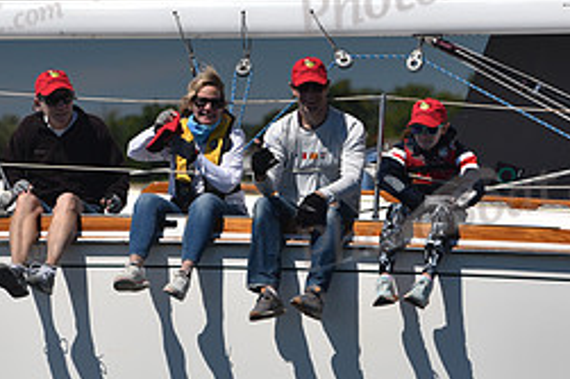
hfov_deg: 4.5
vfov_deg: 3.0
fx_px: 7326
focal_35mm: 463
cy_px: 128
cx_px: 182
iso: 200
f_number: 6.3
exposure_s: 1/1000
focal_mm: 200
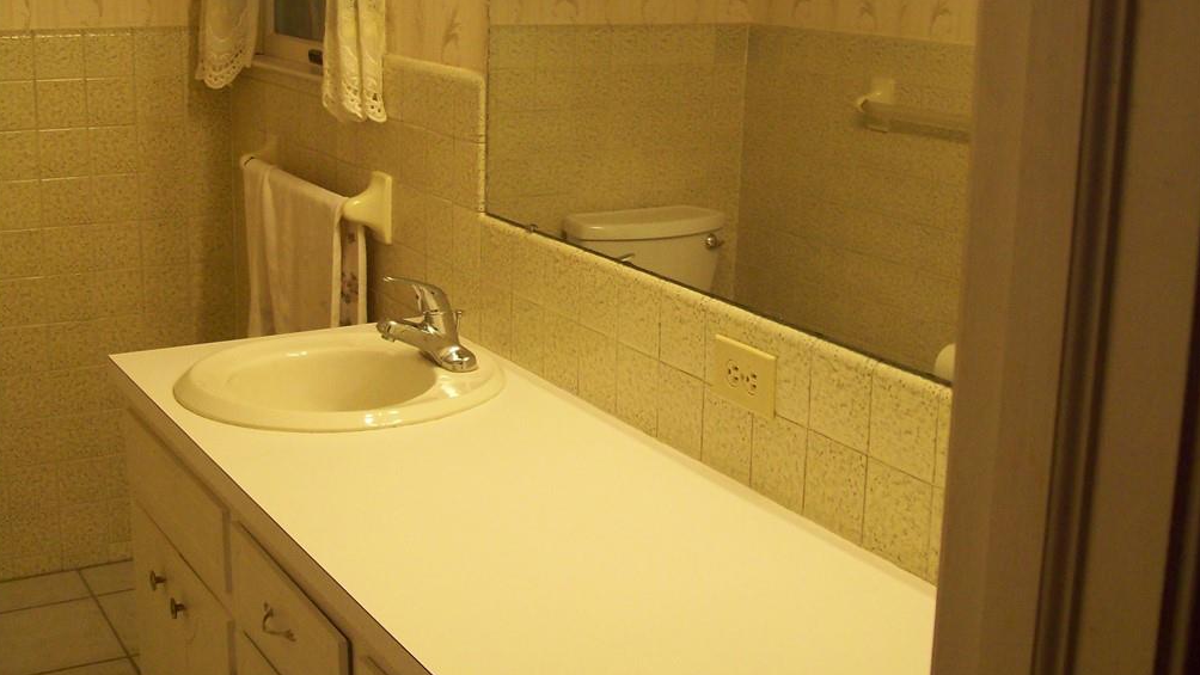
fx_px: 1591
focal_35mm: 50
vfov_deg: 23.9
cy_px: 246
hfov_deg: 41.3
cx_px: 595
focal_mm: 7.6
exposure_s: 1/74.4
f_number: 3
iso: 200
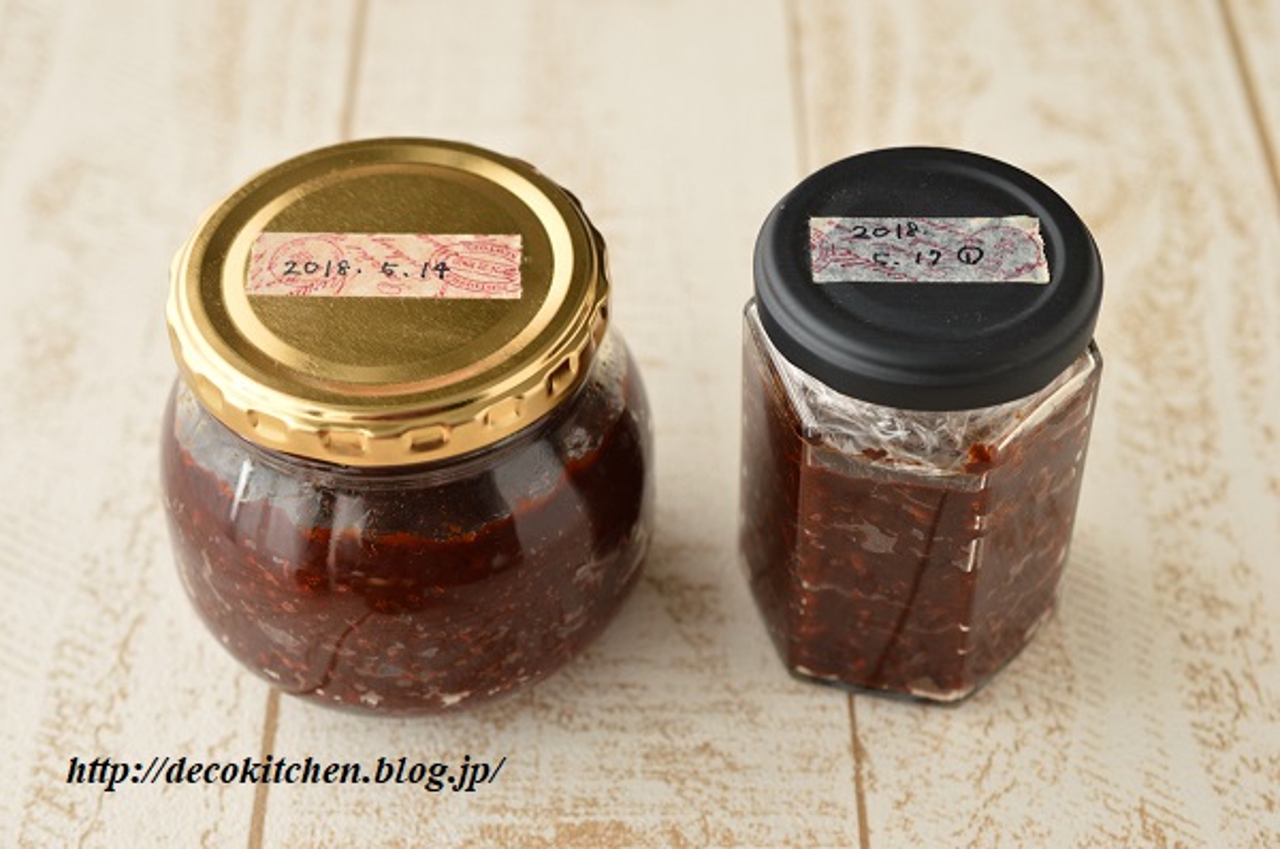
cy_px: 424
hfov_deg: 33.4
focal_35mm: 60
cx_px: 640
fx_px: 2130
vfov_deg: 22.5
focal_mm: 40
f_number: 5
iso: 200
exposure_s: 1/40
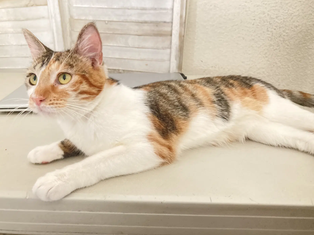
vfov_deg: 48.2
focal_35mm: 29
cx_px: 160
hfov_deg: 61.7
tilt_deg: -21.9
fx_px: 263
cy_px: 119
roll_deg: -2.0
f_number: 1.8
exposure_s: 1/22
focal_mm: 3.99
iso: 640
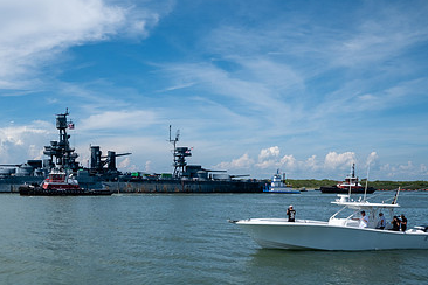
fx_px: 452
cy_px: 212
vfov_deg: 34.4
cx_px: 92
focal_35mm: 38
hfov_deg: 48.2
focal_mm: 16
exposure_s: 1/750
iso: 160
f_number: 9
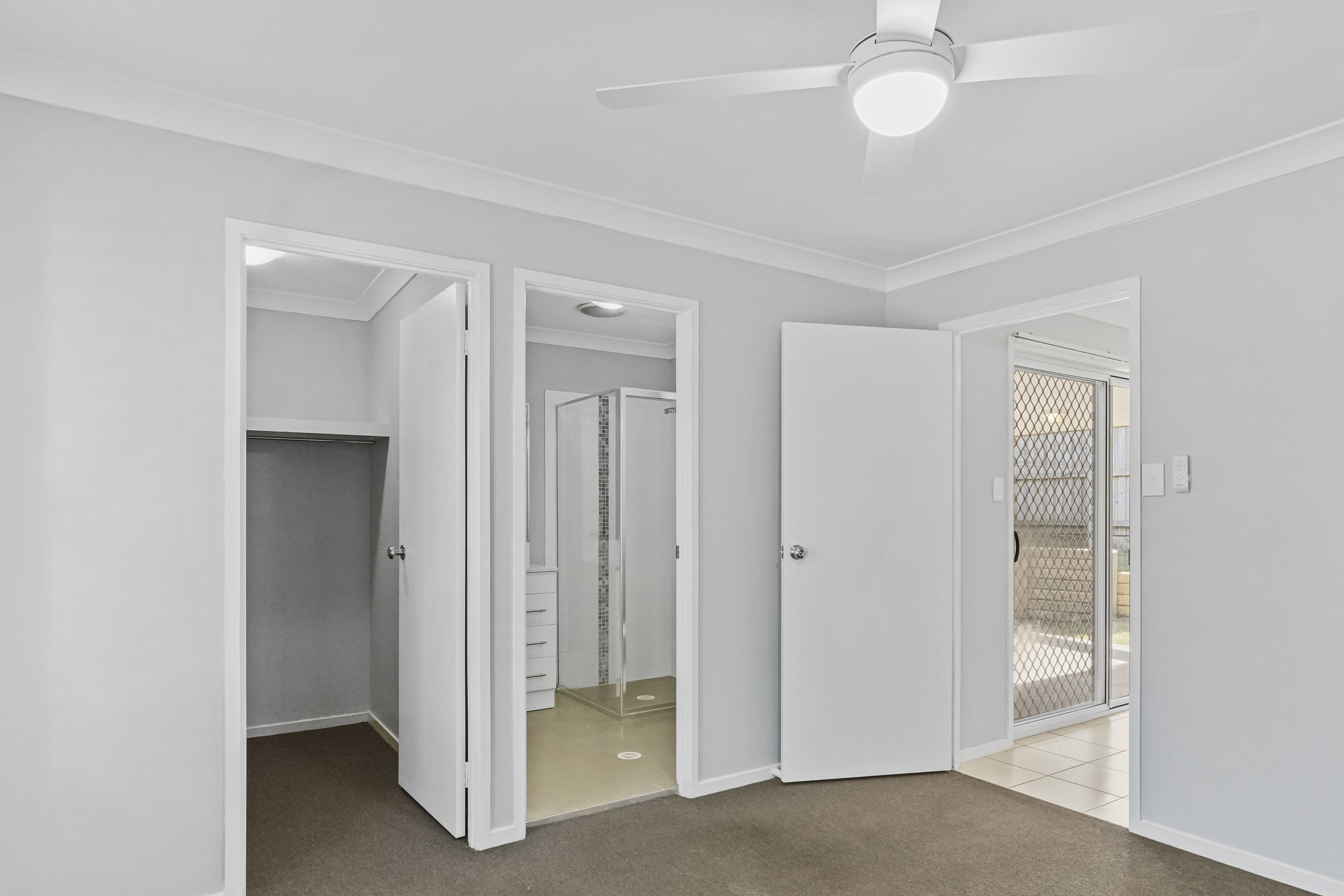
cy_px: 537
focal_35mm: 21
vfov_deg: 59.9
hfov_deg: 82.2
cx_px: 692
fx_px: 770
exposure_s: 1/30
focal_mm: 11
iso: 5000
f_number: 9
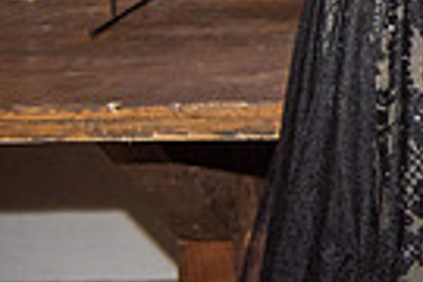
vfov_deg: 8.1
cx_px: 906
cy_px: -255
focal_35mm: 163
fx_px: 1915
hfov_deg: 11.2
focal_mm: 38
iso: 800
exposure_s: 1/100
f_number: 4
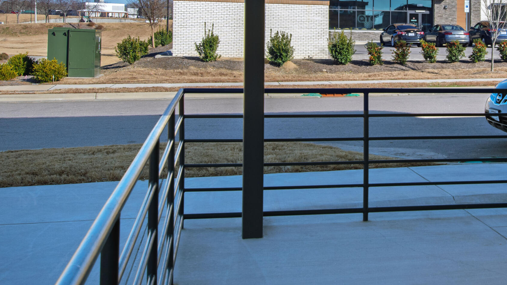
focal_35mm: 56
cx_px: 367
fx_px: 753
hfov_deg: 36.5
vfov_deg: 21.0
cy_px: 25
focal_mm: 20
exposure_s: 1/400
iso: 100
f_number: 5.6
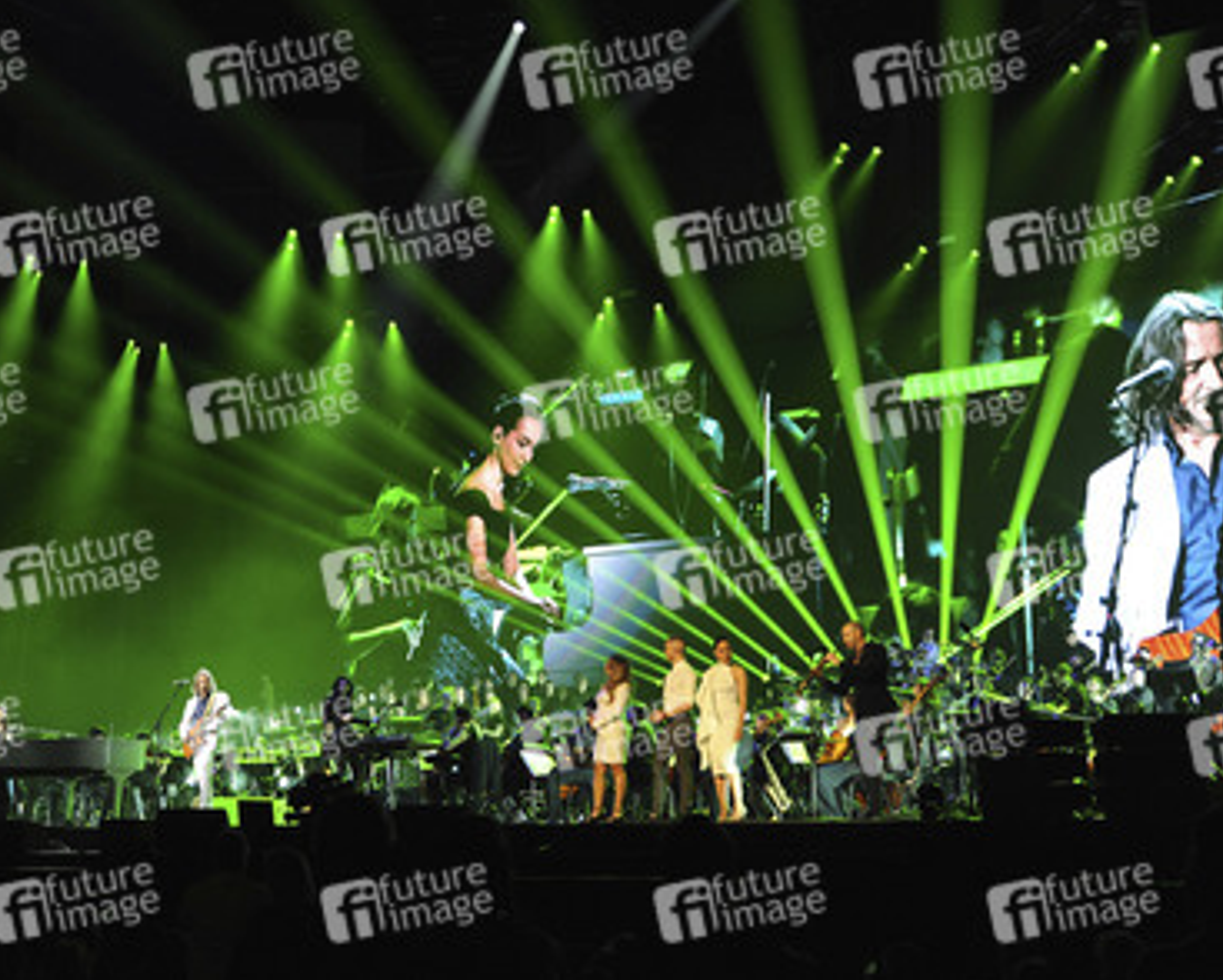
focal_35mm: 46
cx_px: 650
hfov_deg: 40.3
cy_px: 487
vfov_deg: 32.8
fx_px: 1666
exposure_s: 1/160
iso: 1600
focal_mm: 40
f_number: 3.2
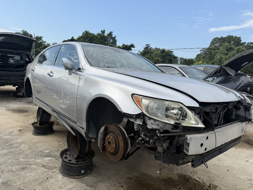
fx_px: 175
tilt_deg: -11.0
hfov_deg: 71.6
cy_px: 95
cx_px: 126
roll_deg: -0.5
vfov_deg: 56.8
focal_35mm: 24
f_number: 1.78
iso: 80
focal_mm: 6.76
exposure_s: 1/3279
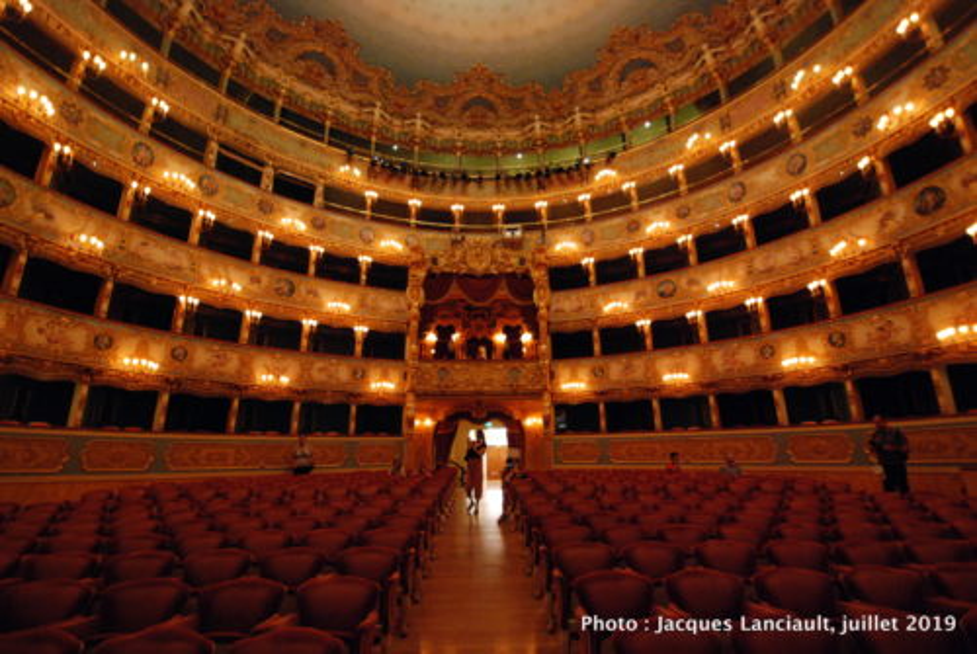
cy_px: 327
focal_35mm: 15
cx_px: 488
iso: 1600
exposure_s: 1/25
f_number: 3.5
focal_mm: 10
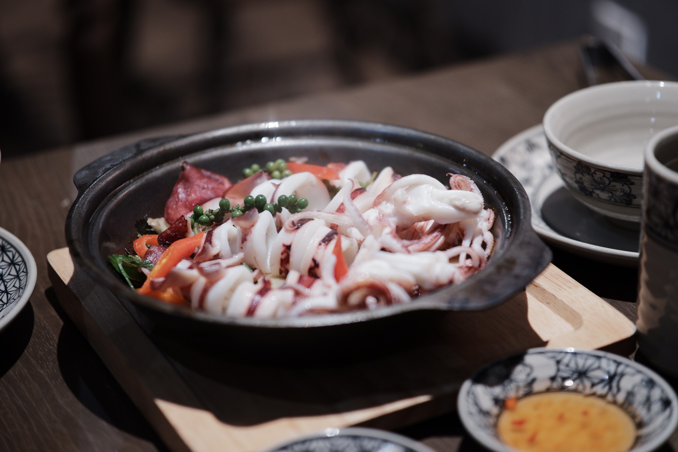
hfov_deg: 24.2
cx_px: 339
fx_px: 1582
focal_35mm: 84
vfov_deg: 16.3
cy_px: 226
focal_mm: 56
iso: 800
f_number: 1.7
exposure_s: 1/85
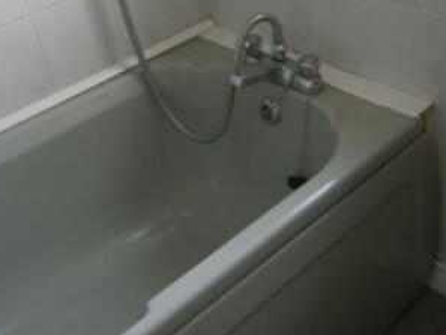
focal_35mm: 51
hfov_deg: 37.1
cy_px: 76
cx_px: 300
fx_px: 657
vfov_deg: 28.1
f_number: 2.8
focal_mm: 4.7
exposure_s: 1/50
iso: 80
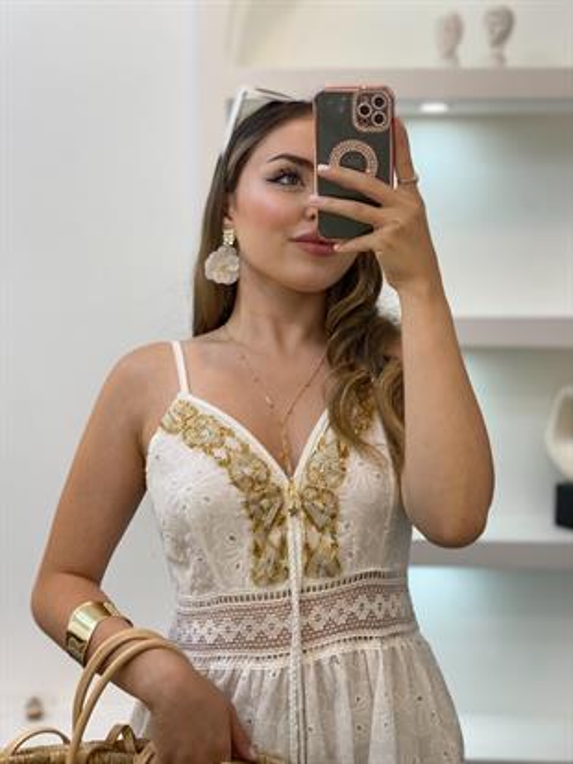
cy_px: 382
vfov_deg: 36.8
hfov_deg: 28.0
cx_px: 286
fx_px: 1147
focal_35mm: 52
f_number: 2
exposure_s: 1/100
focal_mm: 6
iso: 80
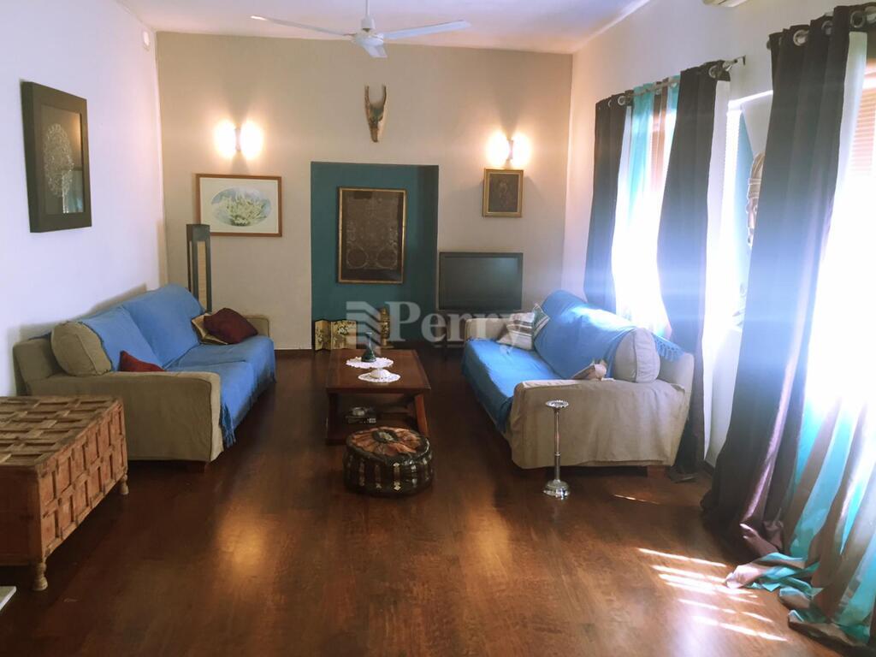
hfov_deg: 61.7
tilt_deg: -9.7
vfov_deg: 48.2
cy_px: 328
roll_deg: -2.9
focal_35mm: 29
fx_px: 734
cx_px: 438
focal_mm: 4.15
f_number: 2.2
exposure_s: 1/33
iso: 100
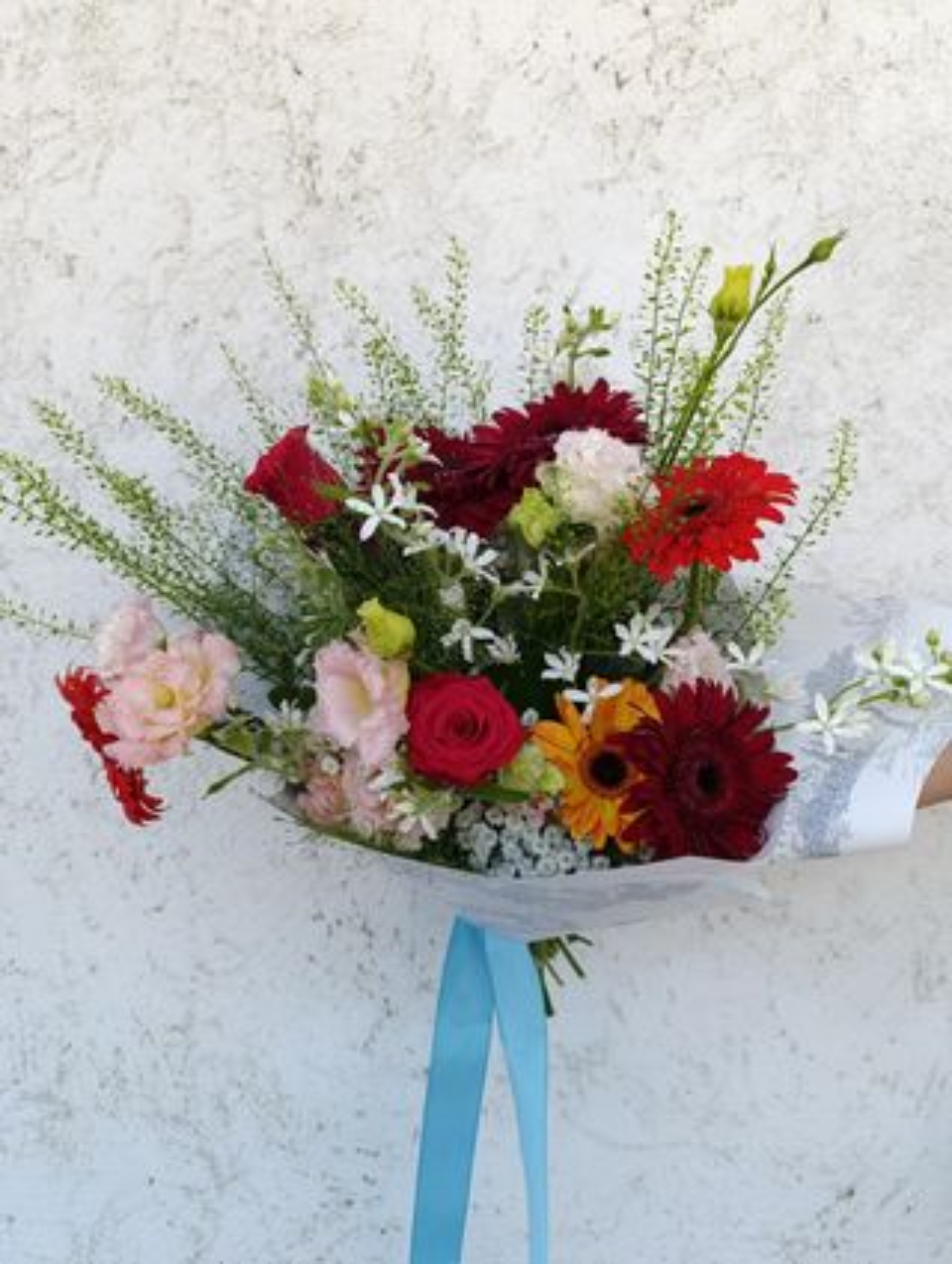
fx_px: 841
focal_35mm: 23
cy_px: 632
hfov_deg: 59.0
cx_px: 476
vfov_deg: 73.8
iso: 50
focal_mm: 6.14
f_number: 1.6
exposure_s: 1/102
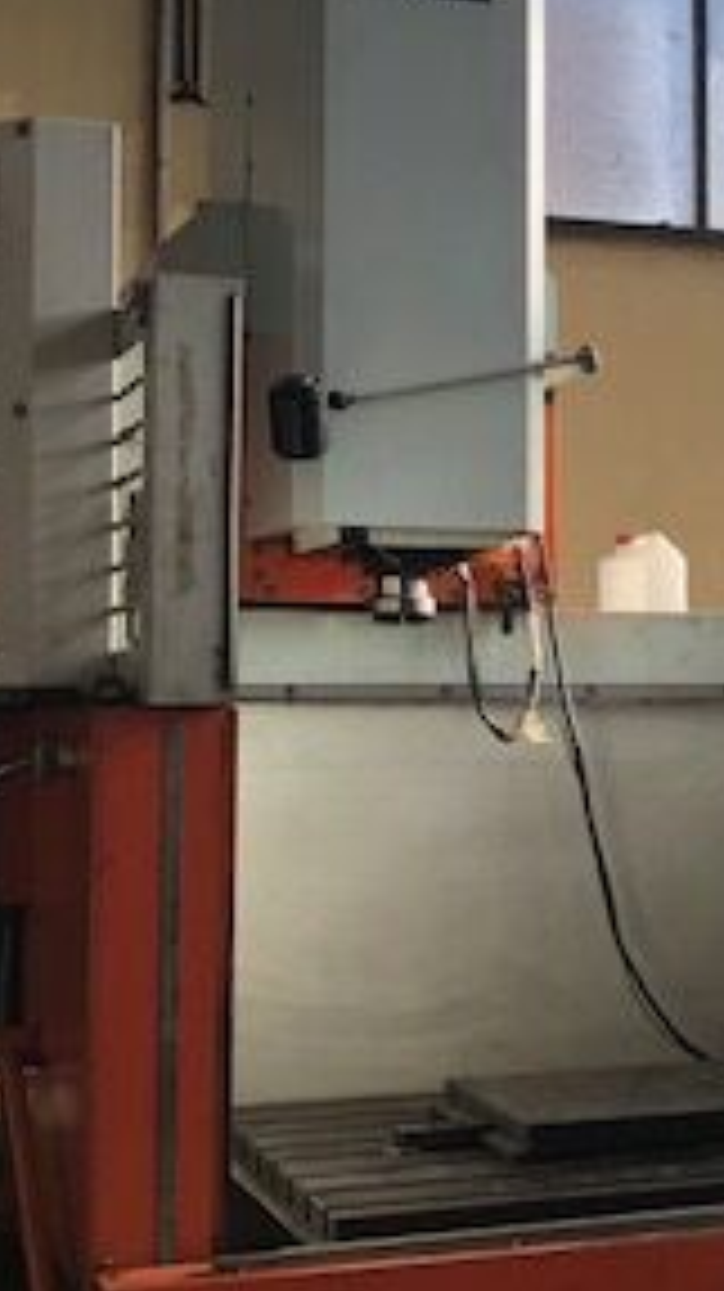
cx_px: 760
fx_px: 2326
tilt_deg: +3.7
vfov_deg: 31.0
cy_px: 621
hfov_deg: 17.2
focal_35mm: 68
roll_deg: +0.2
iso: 20
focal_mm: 4
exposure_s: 1/128
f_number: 1.8
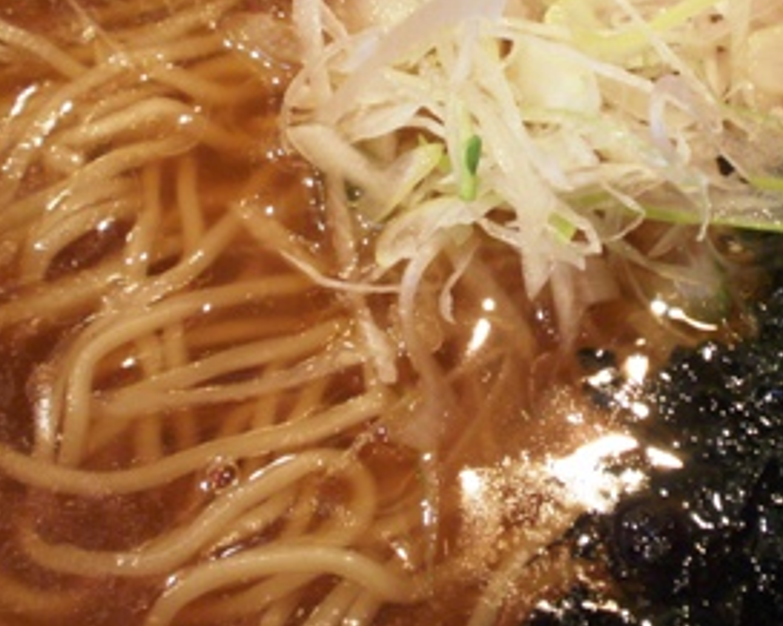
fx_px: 1899
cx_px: 548
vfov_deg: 18.6
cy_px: 202
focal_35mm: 82
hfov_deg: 23.2
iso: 100
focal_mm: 6.6
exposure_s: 1/6
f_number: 3.5
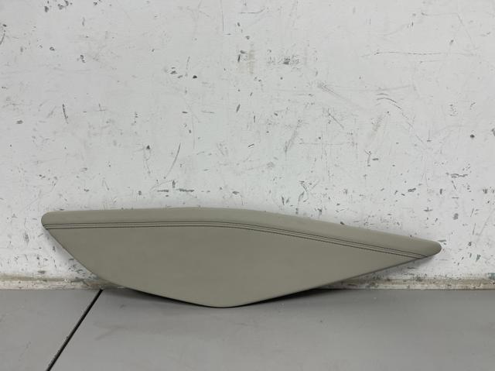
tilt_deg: -19.2
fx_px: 357
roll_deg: +1.0
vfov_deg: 54.8
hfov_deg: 69.4
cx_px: 248
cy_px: 186
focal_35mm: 25
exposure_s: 1/100
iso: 50
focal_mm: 5.1
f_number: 1.6
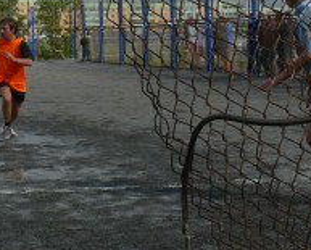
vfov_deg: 15.4
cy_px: 37
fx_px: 913
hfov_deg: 18.0
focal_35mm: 99
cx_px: -97
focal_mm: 7.4
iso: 100
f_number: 6.3
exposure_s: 1/400
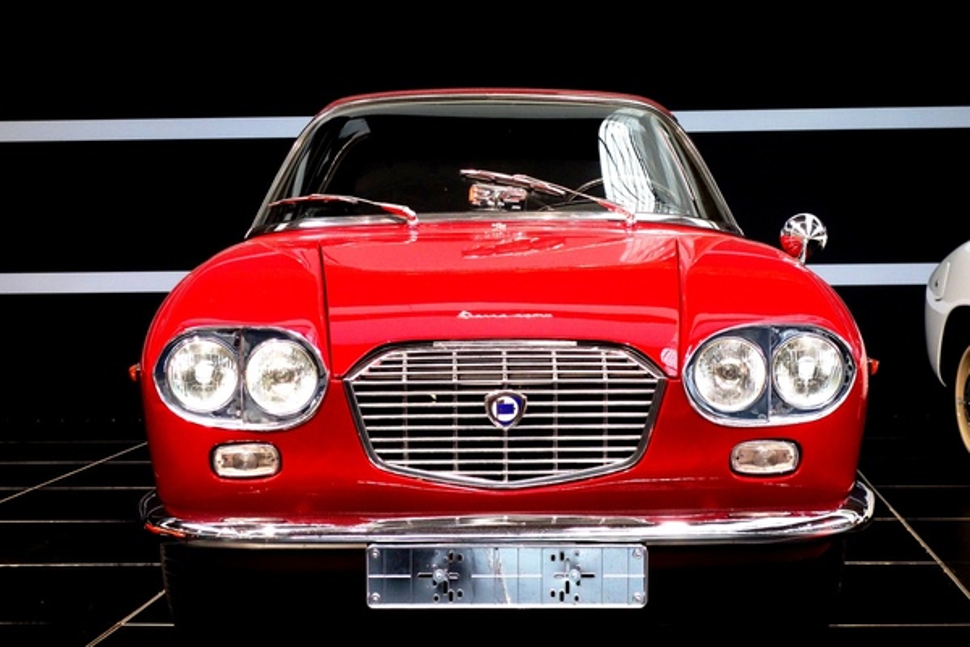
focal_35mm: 89
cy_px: 324
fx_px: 2398
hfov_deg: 22.9
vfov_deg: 15.4
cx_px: 485
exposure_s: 1/100
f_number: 4.5
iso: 1000
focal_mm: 33.2
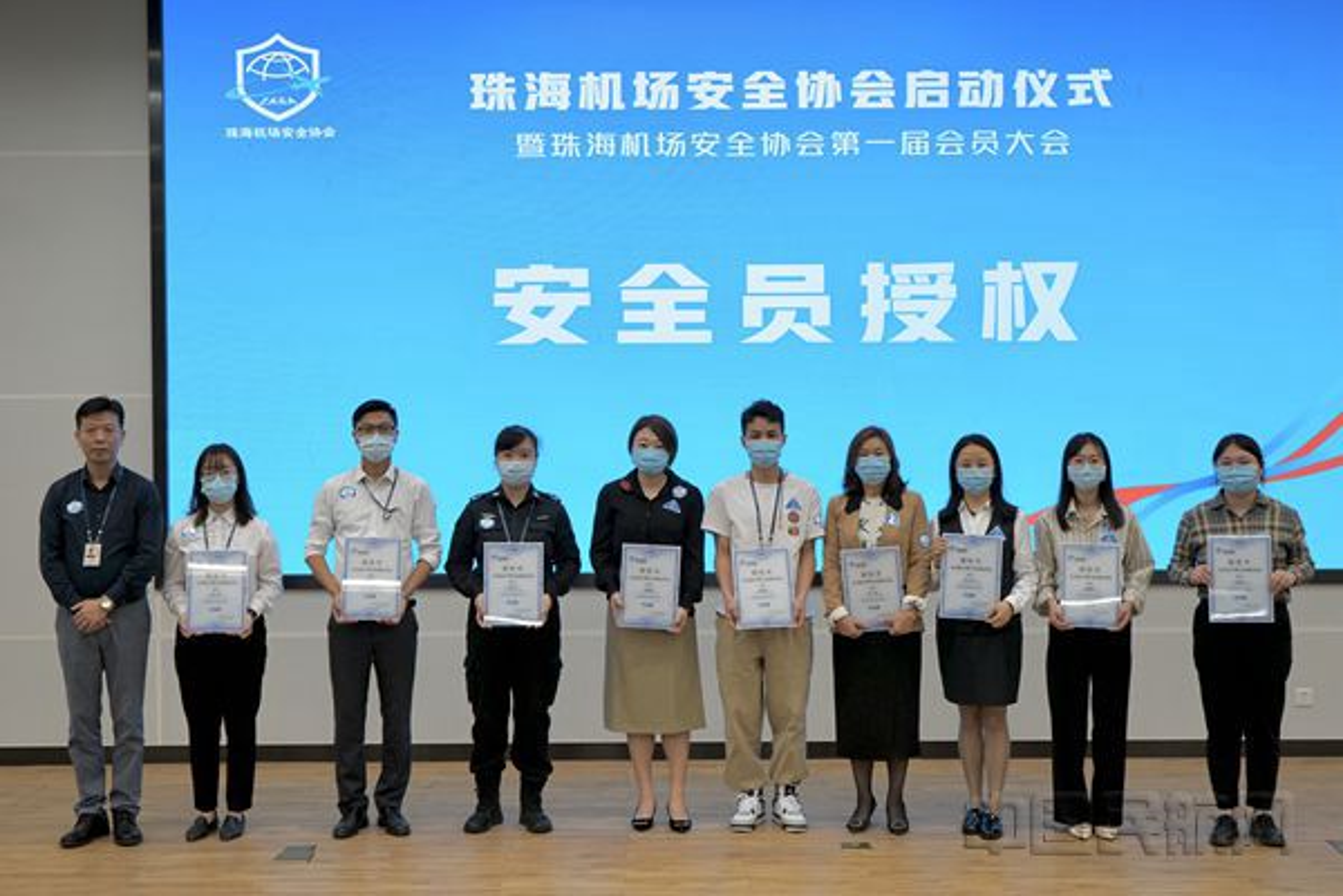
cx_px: 672
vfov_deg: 32.6
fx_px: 1529
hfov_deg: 47.4
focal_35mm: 41
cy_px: 448
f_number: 4.5
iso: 200
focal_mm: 41
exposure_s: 1/60
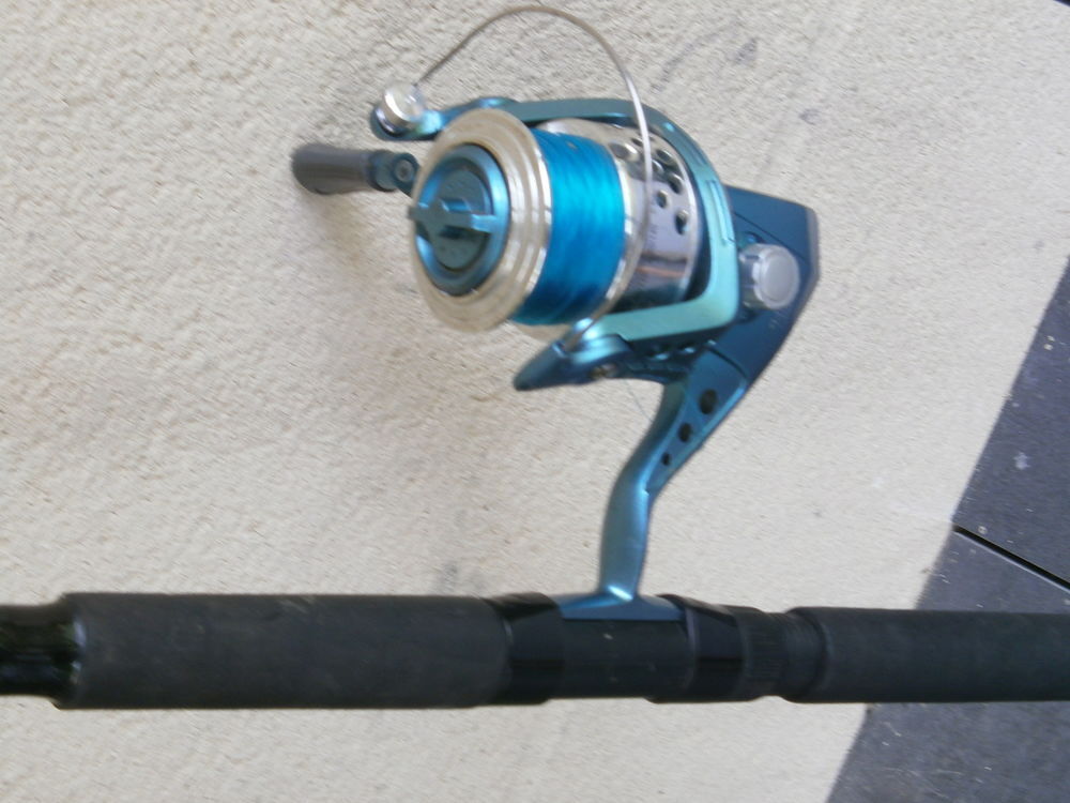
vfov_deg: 23.3
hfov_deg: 30.7
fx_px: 1947
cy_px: 402
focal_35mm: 63
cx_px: 535
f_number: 4.6
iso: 125
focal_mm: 11.1
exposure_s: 1/40
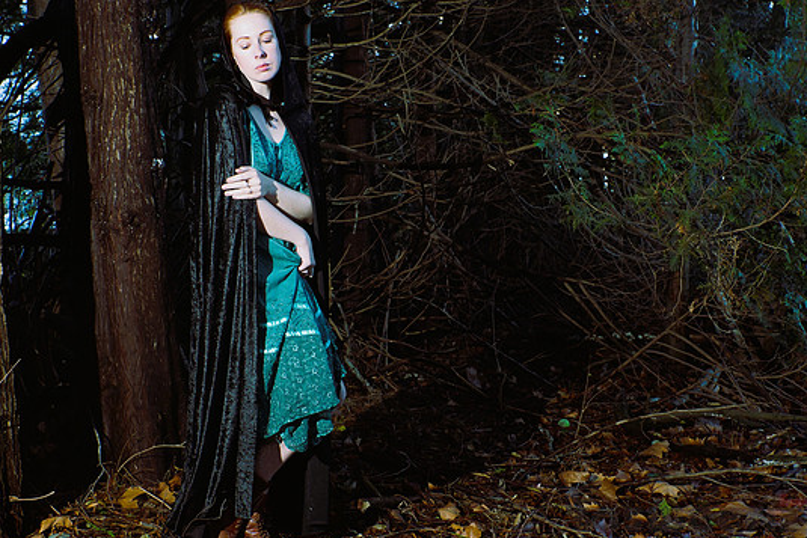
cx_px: 425
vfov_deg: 34.2
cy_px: 280
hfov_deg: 49.5
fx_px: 874
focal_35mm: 39
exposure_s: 1/60
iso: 400
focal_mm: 24
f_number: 5.6
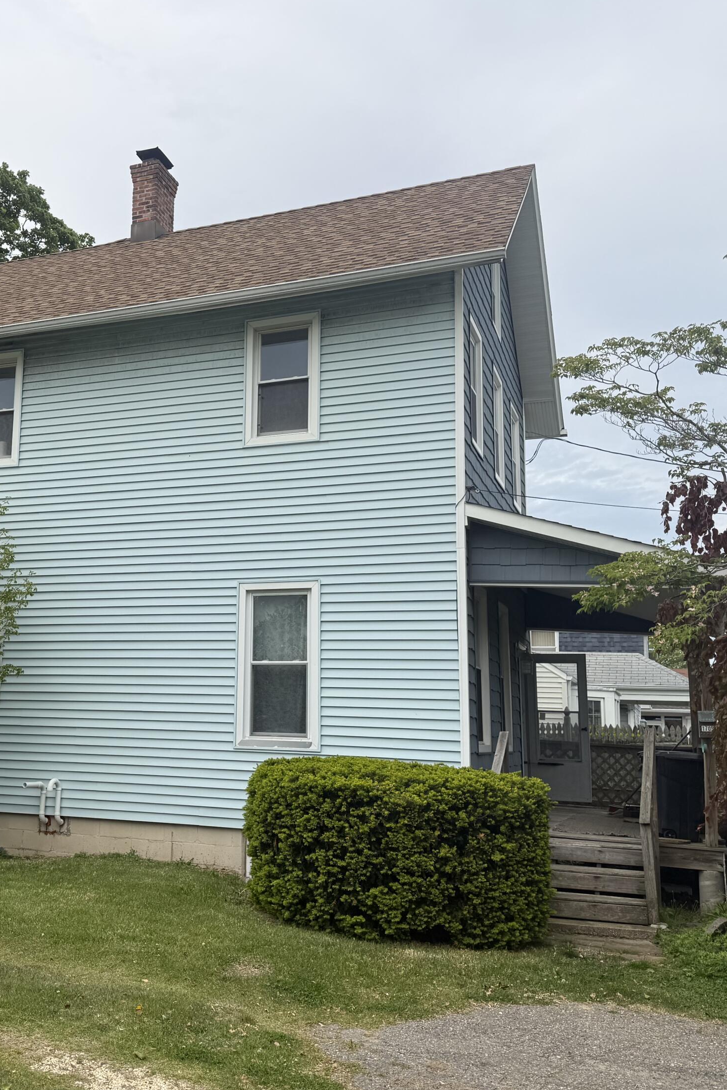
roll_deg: -1.7
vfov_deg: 55.8
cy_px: 543
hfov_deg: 38.1
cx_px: 202
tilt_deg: +10.2
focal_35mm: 34
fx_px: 1030
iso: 80
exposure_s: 1/1901
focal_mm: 6.76
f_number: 1.78
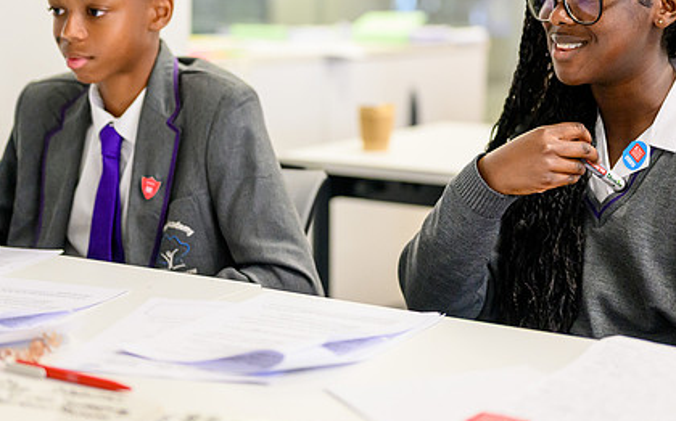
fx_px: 1344
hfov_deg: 28.2
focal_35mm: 73
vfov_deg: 17.8
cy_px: 126
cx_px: 338
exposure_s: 1/640
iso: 4000
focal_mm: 50
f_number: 1.8
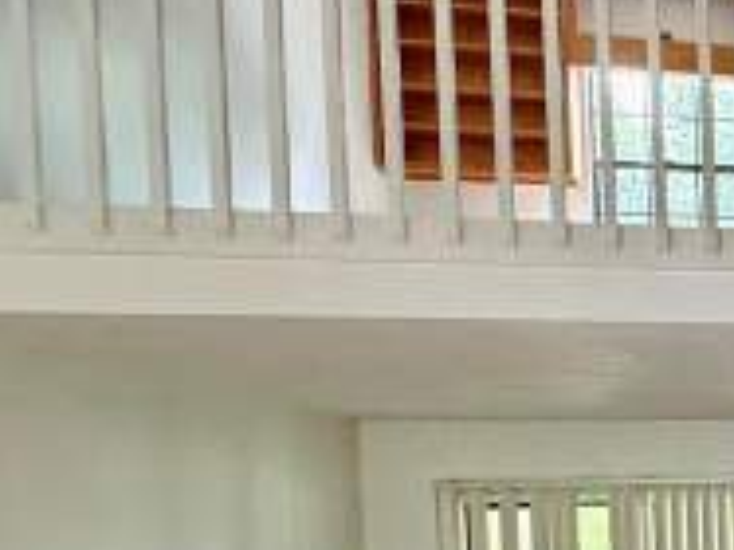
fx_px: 1271
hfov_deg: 20.9
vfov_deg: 23.5
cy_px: 526
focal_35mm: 60
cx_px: 1346
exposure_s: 1/120
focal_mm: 2.22
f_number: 2.2
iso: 320
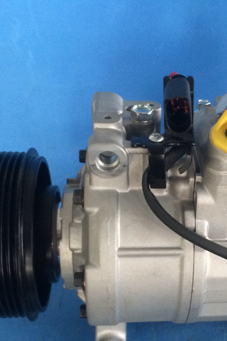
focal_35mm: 55
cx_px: 192
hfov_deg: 24.1
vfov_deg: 36.0
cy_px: 220
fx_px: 520
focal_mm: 4.12
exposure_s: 1/30
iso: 250
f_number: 2.2
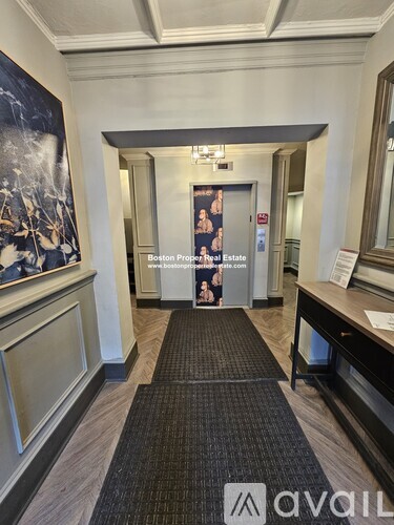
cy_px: 262
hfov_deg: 89.9
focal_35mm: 13
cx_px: 197
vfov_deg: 106.2
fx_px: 197
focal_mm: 2.2
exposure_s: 1/30
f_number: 2.2
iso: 320
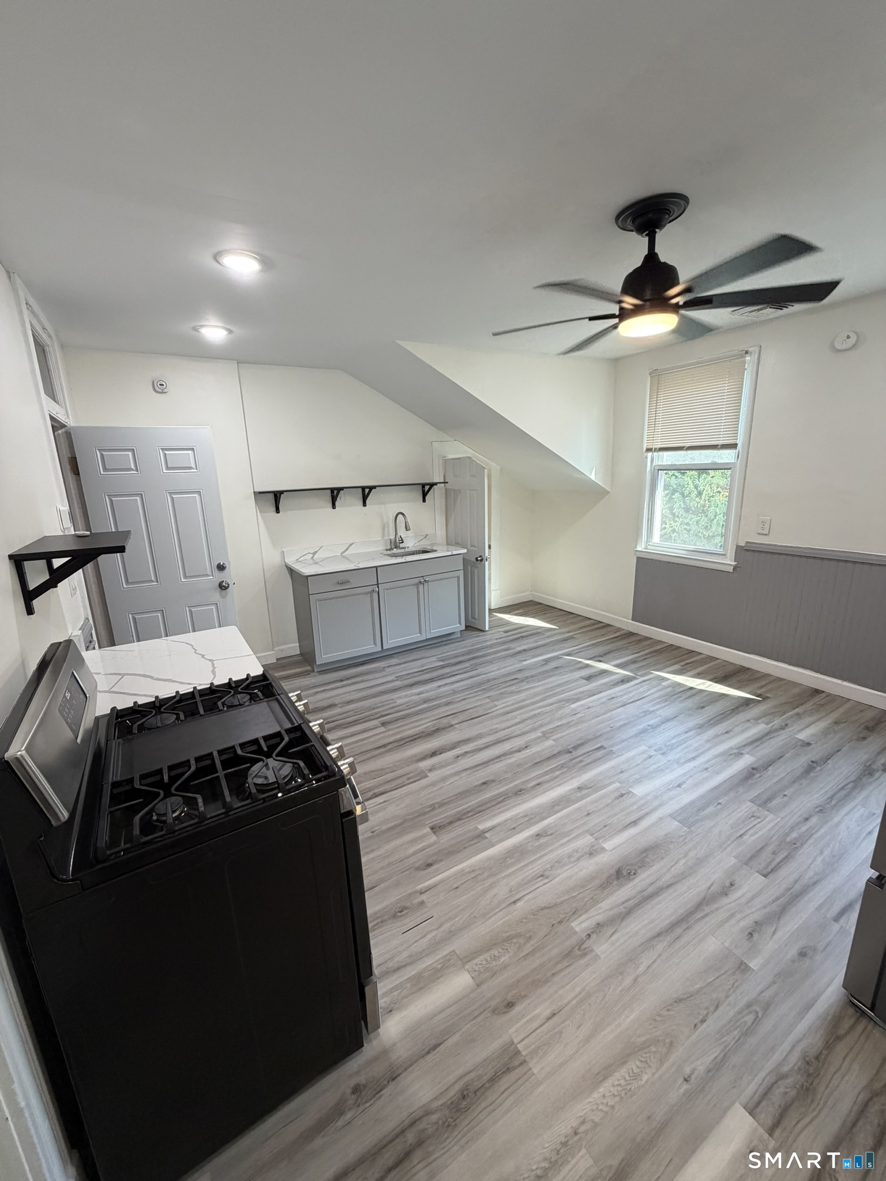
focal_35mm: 14
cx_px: 443
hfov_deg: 85.7
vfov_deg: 102.1
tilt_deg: -14.4
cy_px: 590
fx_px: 478
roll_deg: +1.9
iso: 250
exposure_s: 1/120
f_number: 2.2
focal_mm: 2.22
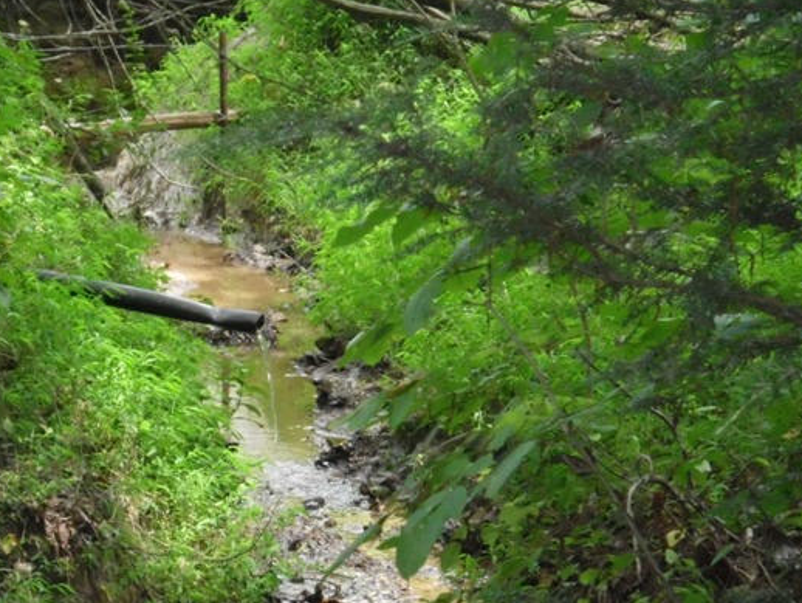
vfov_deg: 10.4
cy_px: 398
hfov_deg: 13.8
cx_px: 206
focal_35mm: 142
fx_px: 3291
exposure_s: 1/60
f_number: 5.8
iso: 800
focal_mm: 16.56
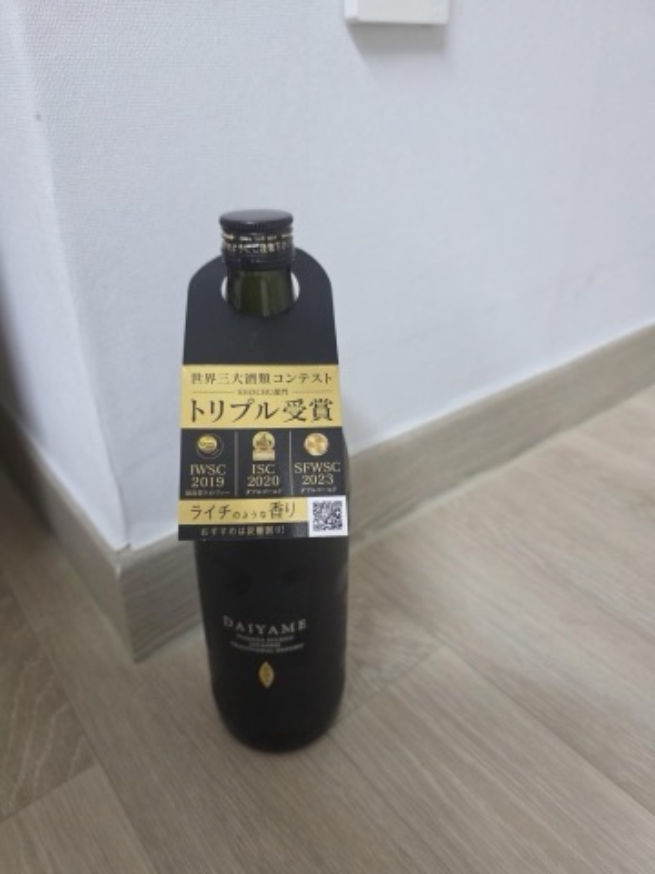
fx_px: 580
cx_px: 328
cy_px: 437
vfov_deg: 73.9
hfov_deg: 58.9
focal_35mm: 23
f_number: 1.7
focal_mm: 6.3
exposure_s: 1/120
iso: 640
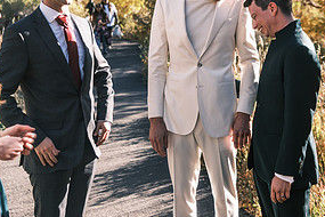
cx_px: 197
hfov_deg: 36.1
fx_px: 496
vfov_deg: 24.4
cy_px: 57
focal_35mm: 55
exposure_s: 1/2400
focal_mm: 18
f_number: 1.6
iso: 125
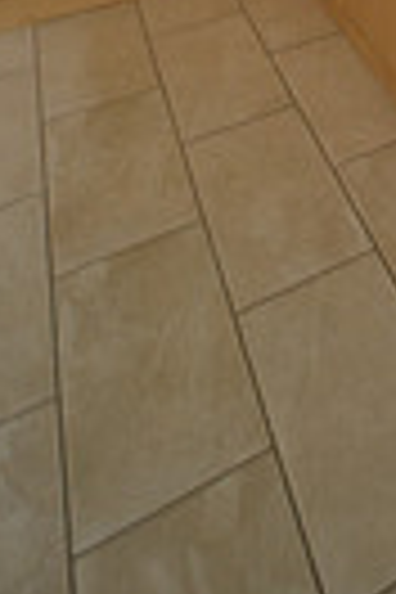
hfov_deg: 31.0
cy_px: -410
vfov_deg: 24.8
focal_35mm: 41
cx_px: 364
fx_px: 676
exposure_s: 1/30
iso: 500
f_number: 5.6
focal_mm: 12
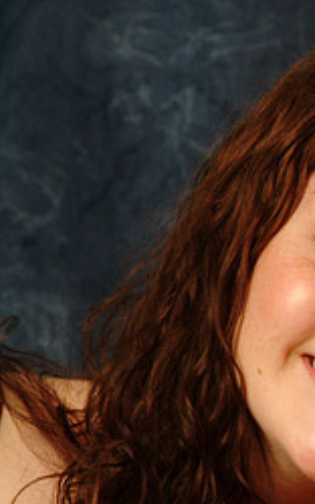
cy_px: 306
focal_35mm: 472
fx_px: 6493
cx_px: 584
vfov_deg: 4.5
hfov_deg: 2.8
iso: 400
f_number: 13
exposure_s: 1/125
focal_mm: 133
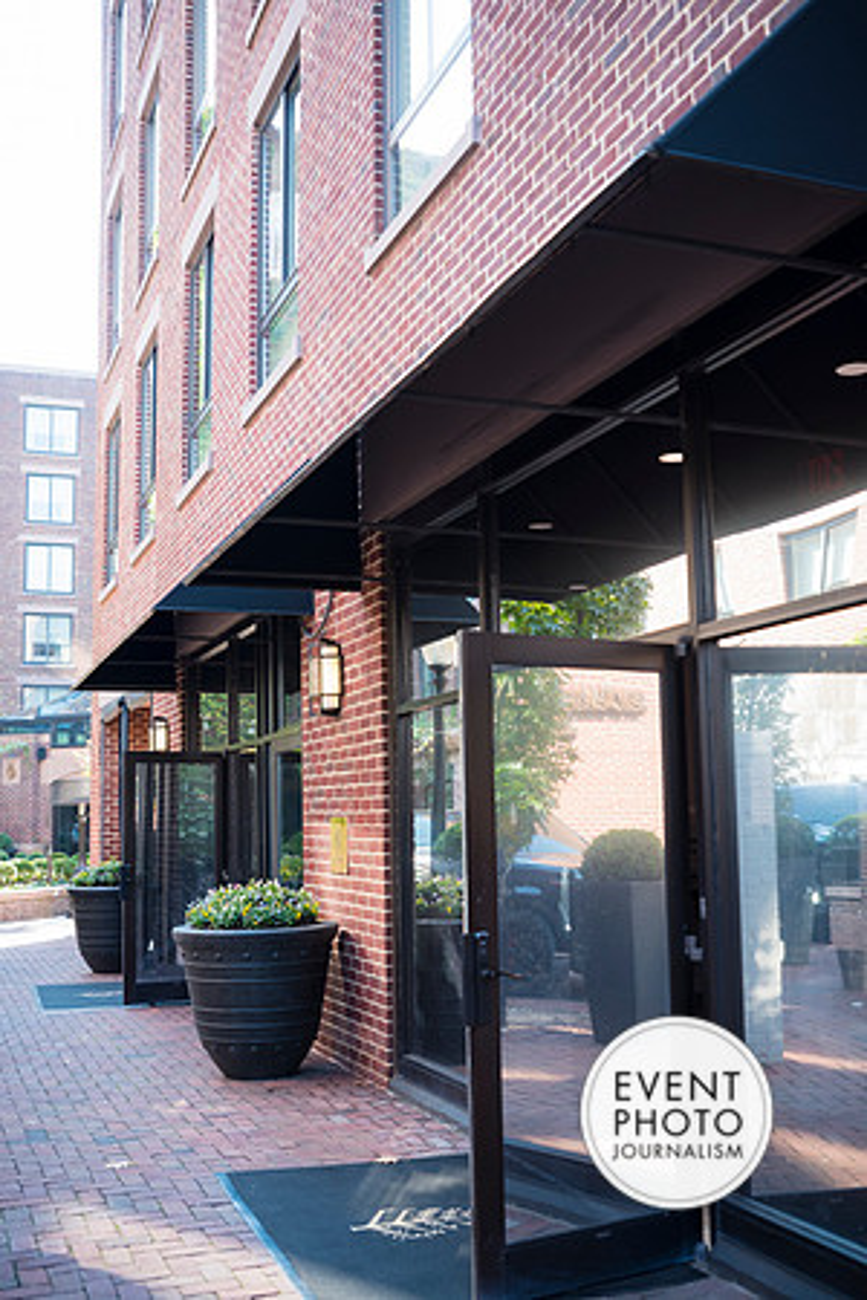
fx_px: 1264
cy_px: 650
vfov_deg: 54.4
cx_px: 434
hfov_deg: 37.9
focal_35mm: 35
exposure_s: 1/200
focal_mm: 35
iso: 320
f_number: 2.8
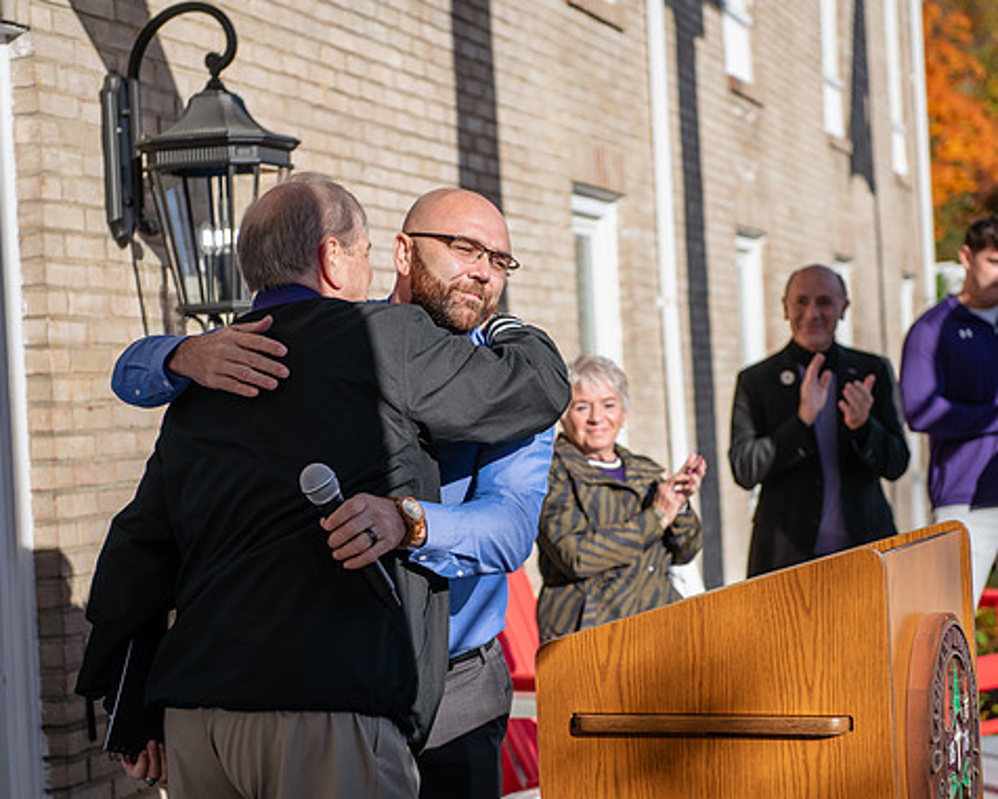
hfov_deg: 23.8
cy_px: 397
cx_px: 533
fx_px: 2363
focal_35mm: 80
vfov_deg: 19.2
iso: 80
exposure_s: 1/800
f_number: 3.5
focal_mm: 70
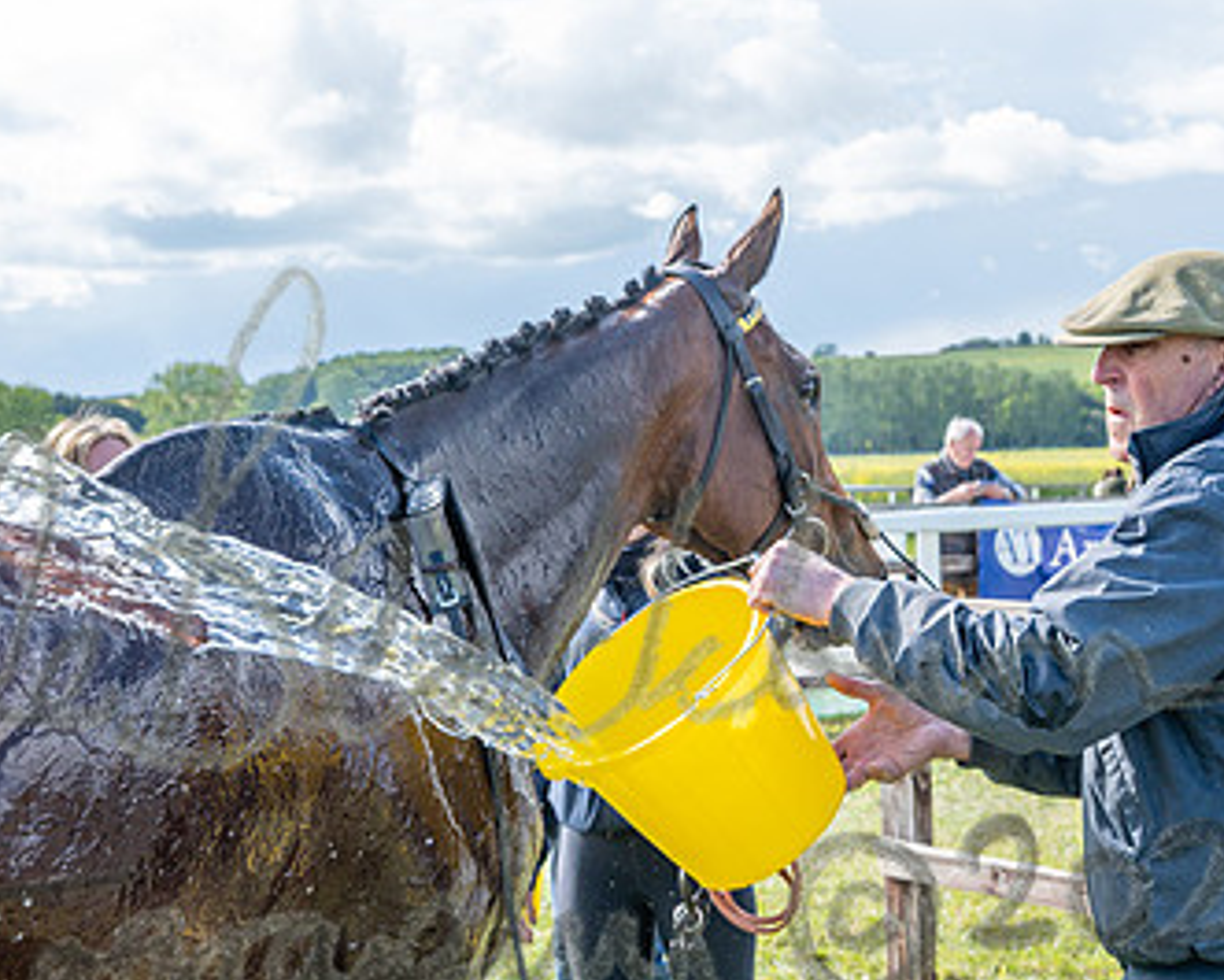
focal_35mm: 67
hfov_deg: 28.3
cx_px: 540
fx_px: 2428
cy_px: 525
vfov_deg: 22.8
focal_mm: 35
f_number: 5.6
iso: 200
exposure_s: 1/480
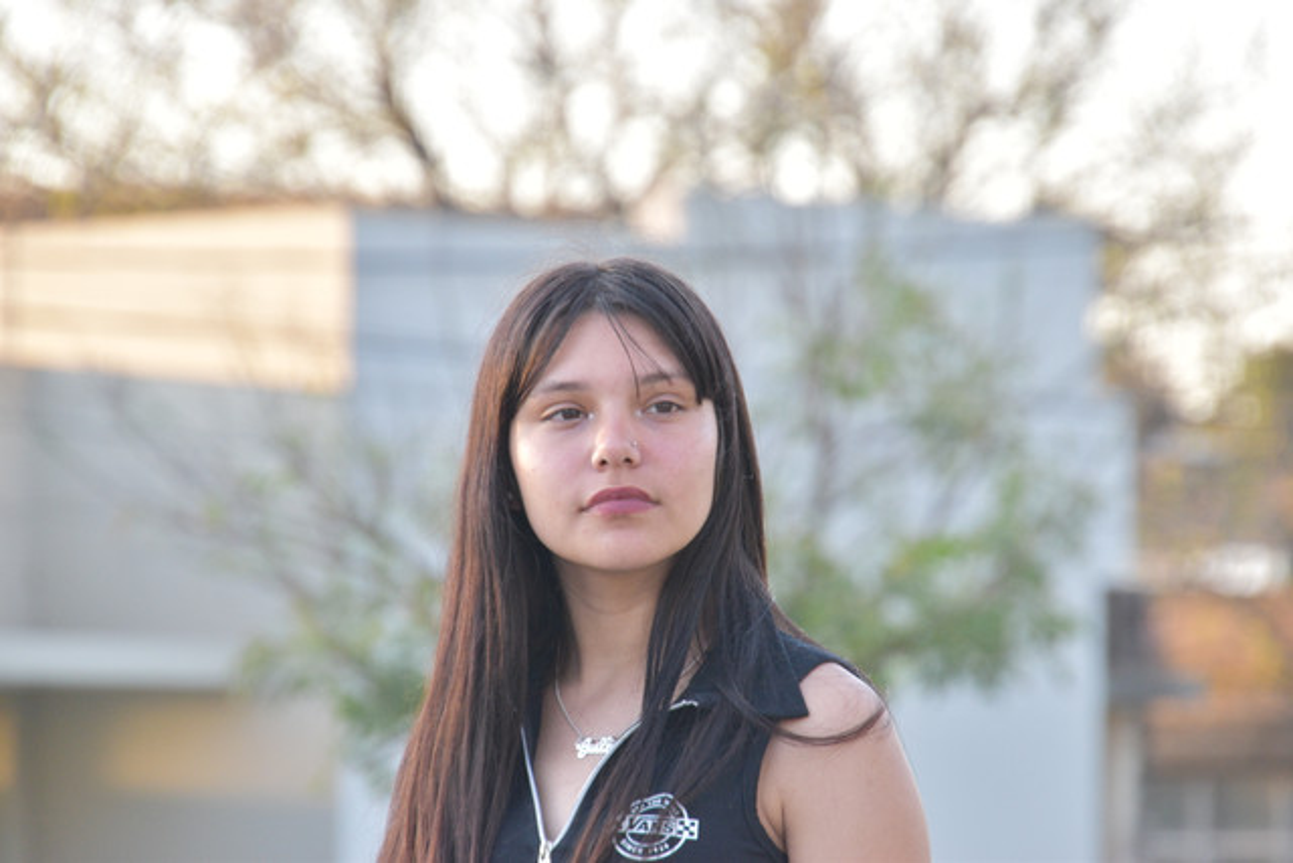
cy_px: 432
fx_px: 10777
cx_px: 646
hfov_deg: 6.9
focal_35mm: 300
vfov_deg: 4.6
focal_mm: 200
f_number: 9
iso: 1000
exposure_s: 1/160
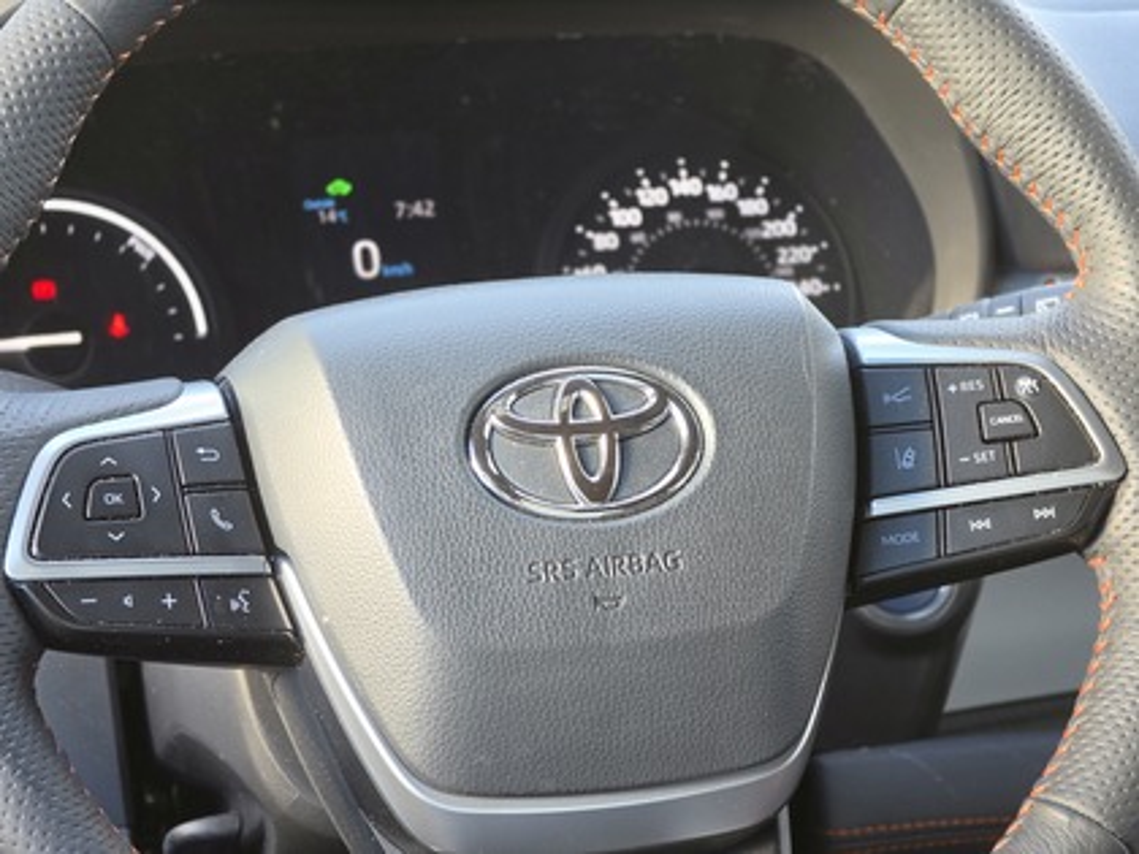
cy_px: 427
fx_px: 3784
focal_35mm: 115
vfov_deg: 12.9
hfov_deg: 17.1
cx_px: 570
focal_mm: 18.6
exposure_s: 1/40.1
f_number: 2.9
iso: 125
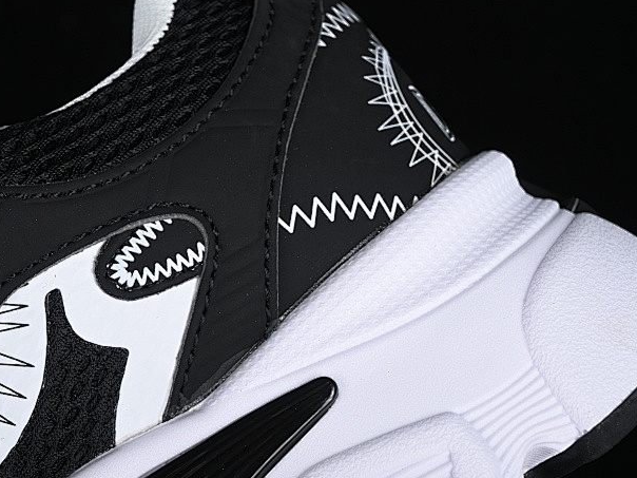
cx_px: 153
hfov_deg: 15.2
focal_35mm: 129
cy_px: 251
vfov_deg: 11.5
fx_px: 2374
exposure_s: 1/200
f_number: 7.1
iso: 200
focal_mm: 50
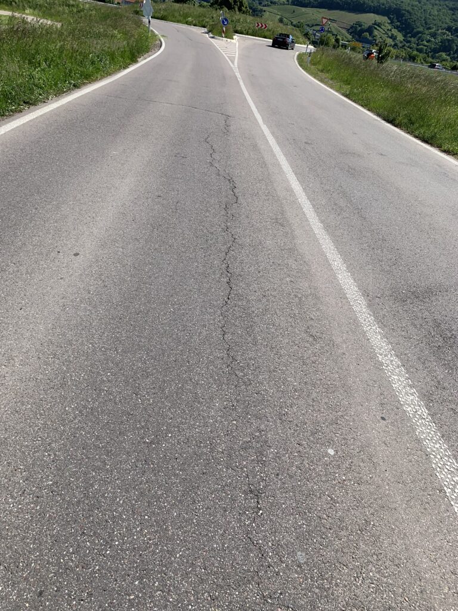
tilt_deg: -30.5
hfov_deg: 53.1
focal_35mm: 26
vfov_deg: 67.3
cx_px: 229
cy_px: 306
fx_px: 459
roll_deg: -11.0
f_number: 1.8
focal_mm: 4.25
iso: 25
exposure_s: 1/2208
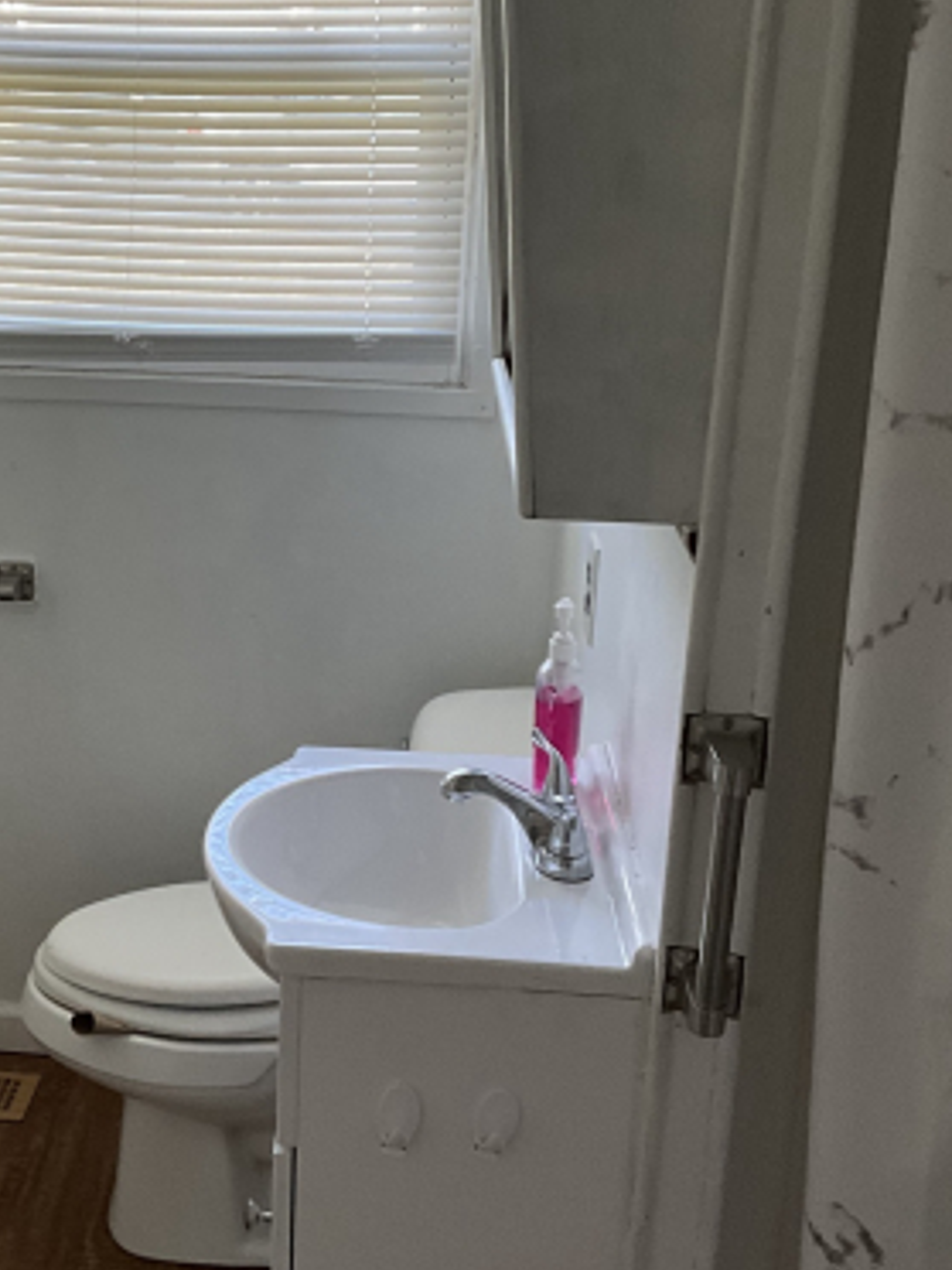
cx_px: 191
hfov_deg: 27.5
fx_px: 1907
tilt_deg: -17.7
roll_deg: -1.3
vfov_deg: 36.8
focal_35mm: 52
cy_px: 613
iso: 100
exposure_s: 1/60
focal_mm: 3
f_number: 1.8
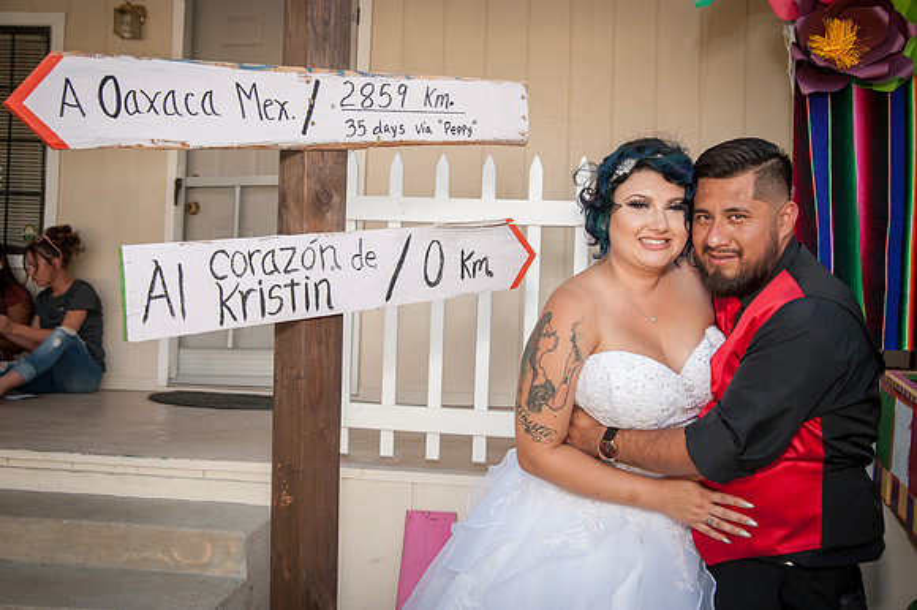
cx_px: 459
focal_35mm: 35
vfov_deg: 37.8
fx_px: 892
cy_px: 305
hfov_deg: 54.4
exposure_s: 1/160
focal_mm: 35
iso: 200
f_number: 6.3
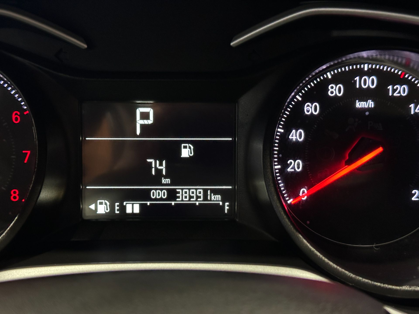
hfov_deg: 39.7
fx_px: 581
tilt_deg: -23.0
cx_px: 210
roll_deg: -0.7
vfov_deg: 30.3
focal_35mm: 48
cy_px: 157
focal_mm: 6.86
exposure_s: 1/40
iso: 400
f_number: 1.78
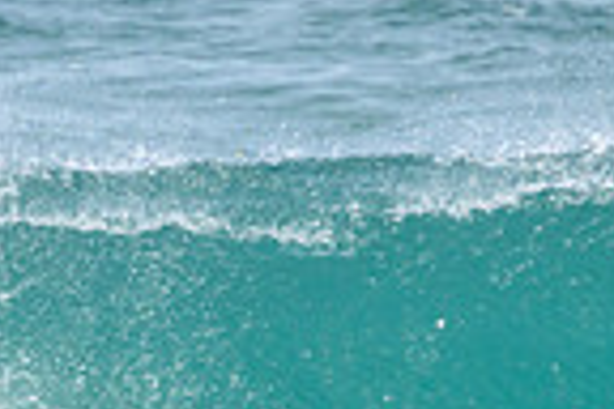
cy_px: 505
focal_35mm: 3232
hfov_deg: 0.6
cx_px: 68
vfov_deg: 0.4
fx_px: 55119
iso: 1250
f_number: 11
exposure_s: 1/2000
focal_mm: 800
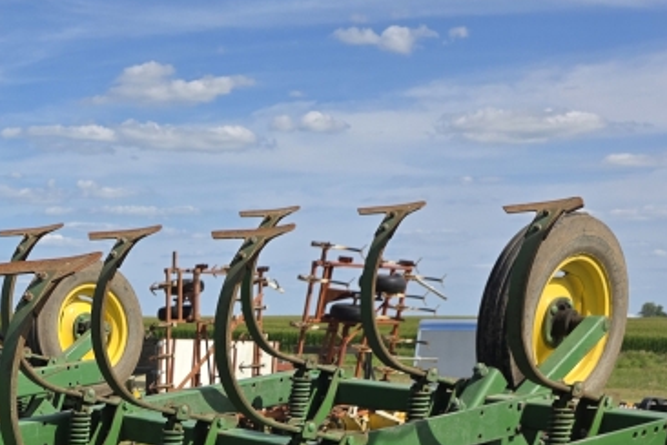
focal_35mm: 67
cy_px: 680
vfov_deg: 18.0
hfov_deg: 28.4
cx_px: 11
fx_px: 1241
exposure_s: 1/6355
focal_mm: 6.3
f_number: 1.7
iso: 80
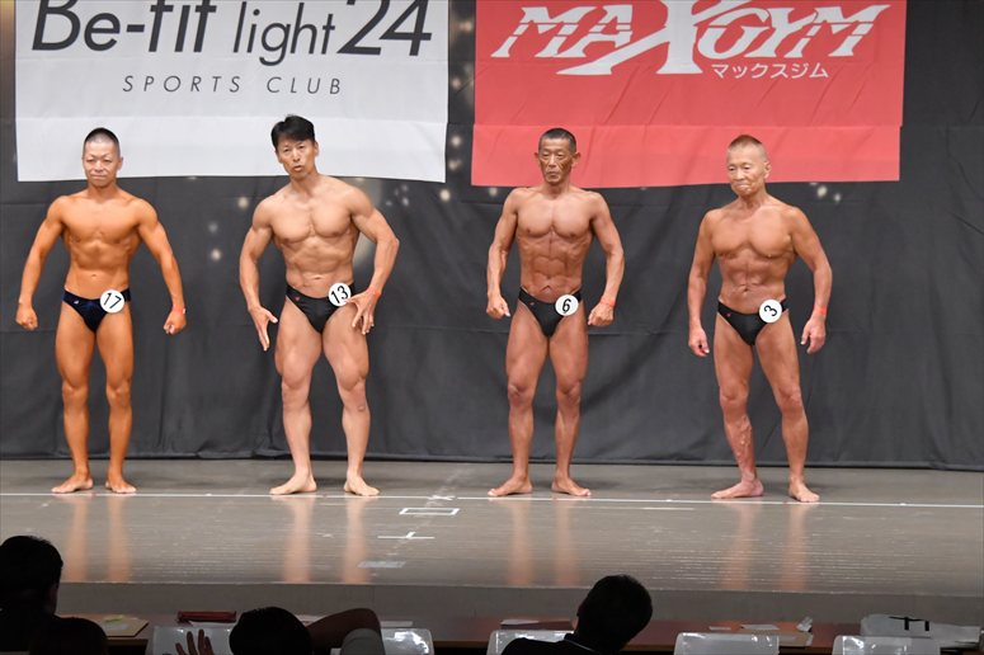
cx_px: 492
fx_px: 4098
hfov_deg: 13.7
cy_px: 328
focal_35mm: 150
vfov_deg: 9.1
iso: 6400
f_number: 5.6
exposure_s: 1/400
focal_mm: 100
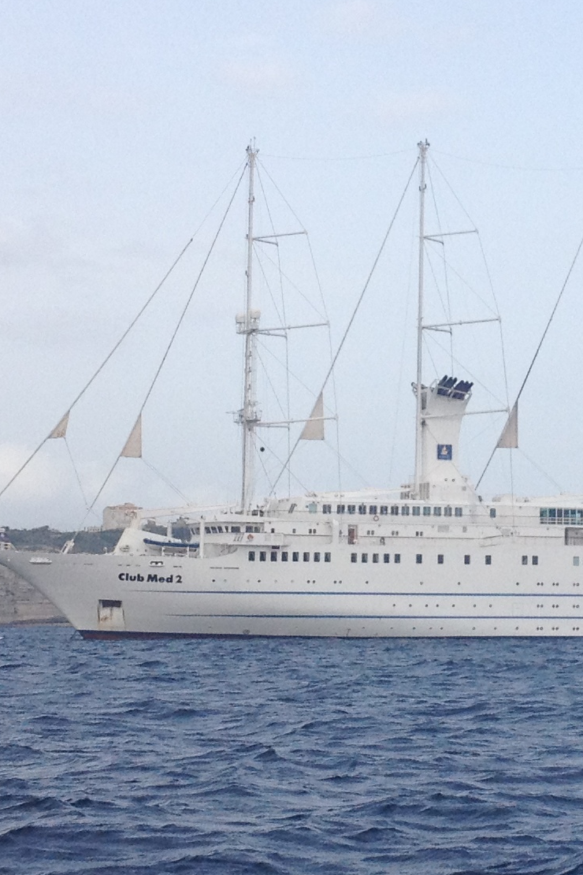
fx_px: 2599
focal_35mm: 107
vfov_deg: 19.1
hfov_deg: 12.7
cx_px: 551
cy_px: 411
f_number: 2.4
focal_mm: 4.28
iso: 64
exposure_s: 1/1416
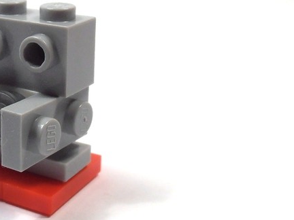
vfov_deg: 19.1
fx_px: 654
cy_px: 76
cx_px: 15
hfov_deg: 24.4
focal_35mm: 77
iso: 80
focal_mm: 6.61
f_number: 3.9
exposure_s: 1/100
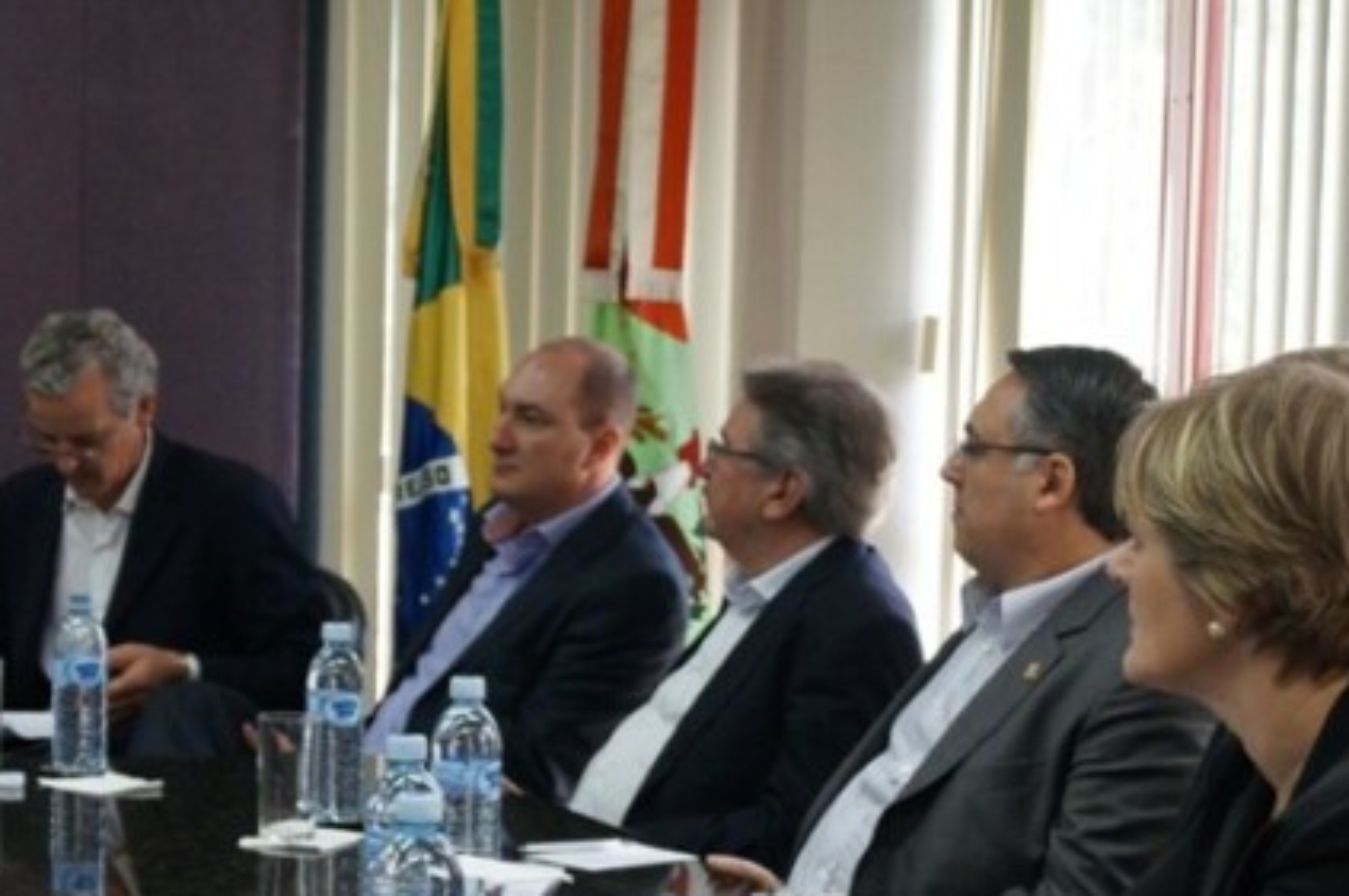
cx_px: 609
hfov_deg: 24.5
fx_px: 3107
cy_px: 644
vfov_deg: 16.4
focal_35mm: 83
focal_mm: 26
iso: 640
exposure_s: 1/60
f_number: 4
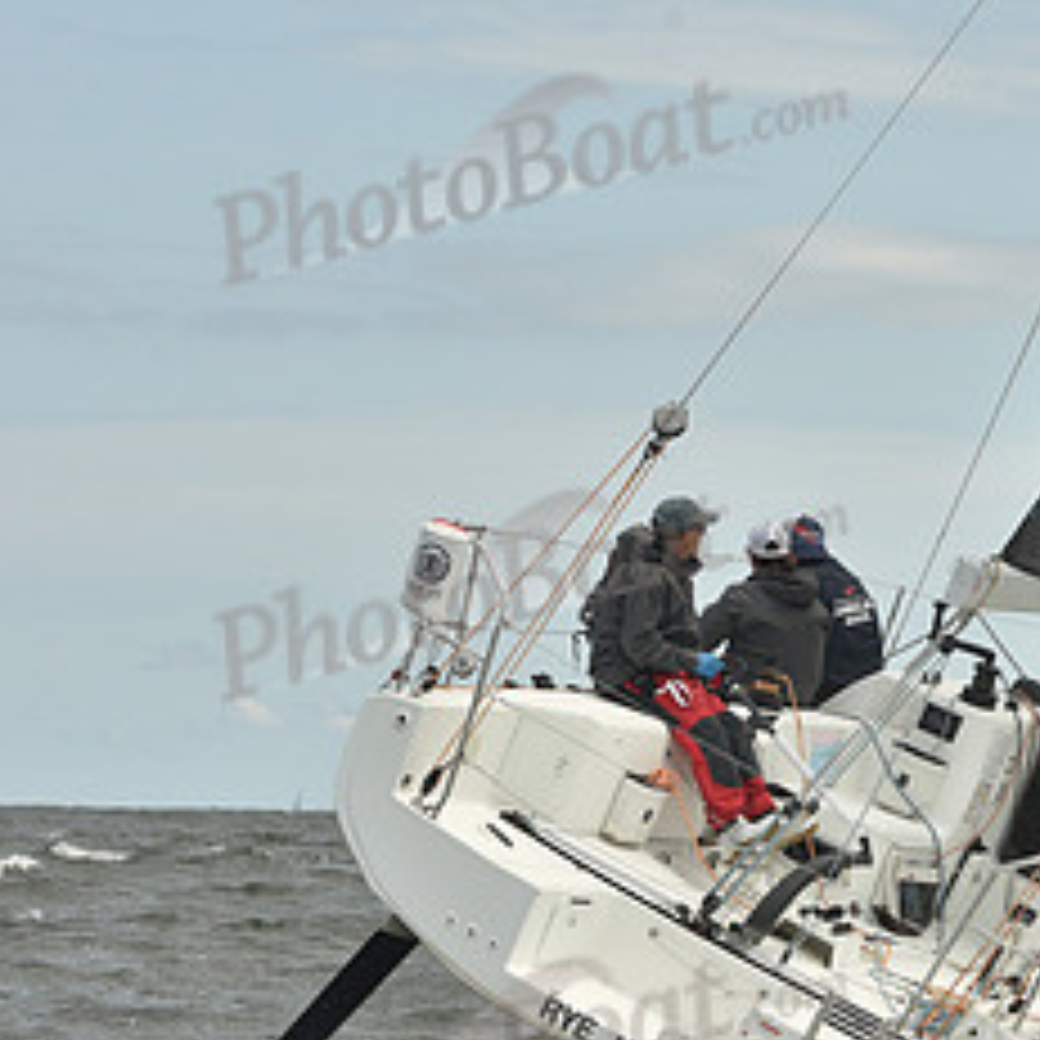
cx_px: 1085
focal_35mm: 248
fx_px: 8430
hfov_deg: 7.0
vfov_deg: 7.1
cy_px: 754
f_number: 9
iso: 250
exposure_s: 1/800
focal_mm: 116
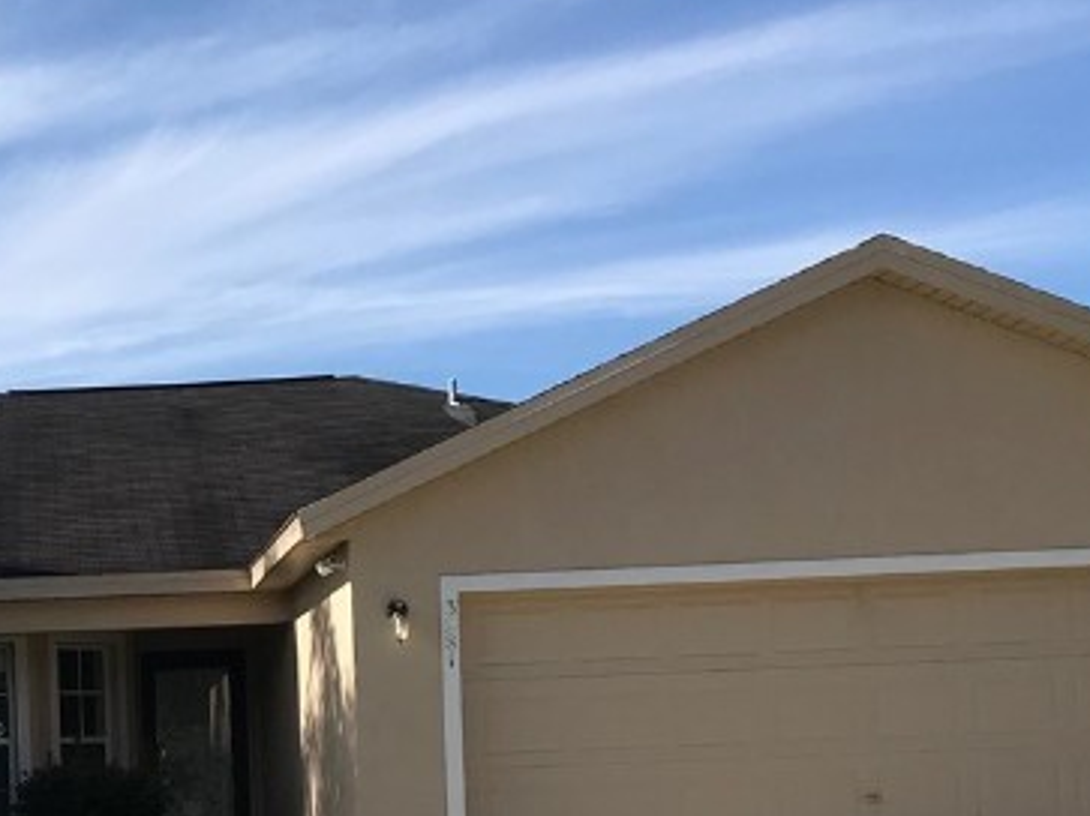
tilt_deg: -0.5
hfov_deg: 23.6
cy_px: 825
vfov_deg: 18.2
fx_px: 2487
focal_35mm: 79
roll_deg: +2.2
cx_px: -18
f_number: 1.8
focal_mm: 3.99
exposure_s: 1/2740
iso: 20
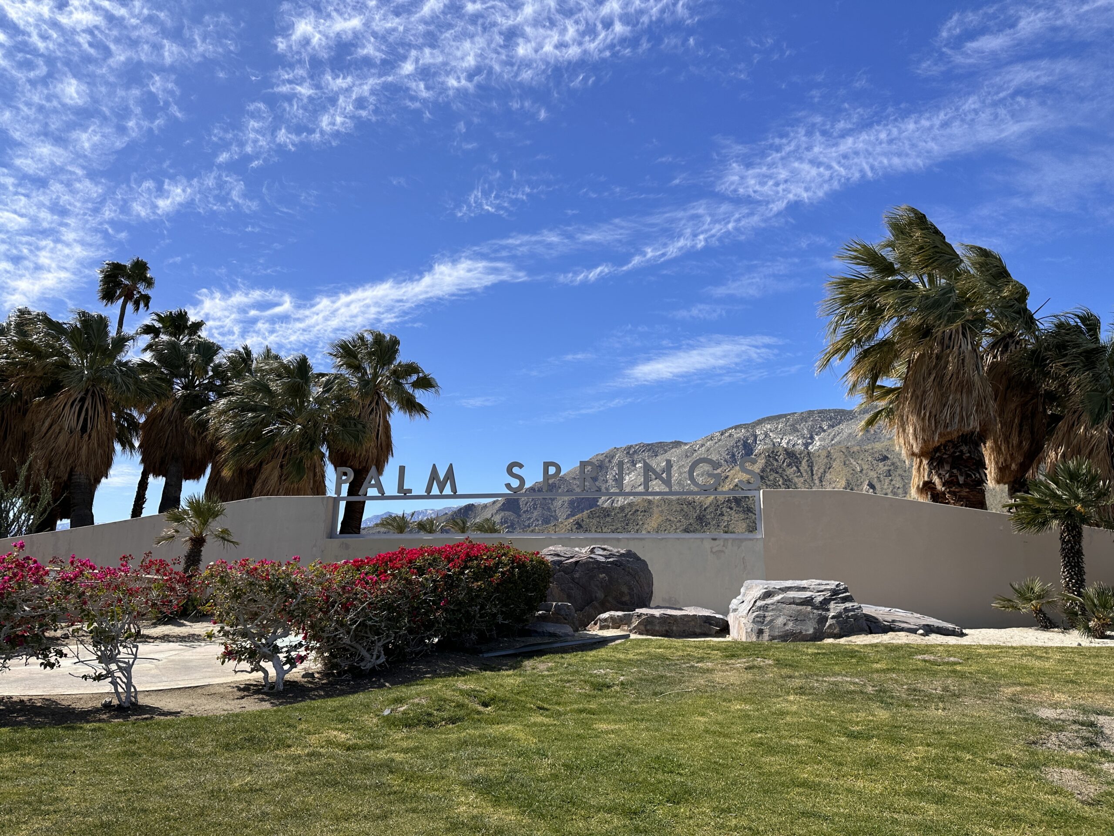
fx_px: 772
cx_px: 557
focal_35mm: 24
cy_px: 418
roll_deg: +0.1
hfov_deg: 71.6
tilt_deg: +13.3
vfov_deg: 56.8
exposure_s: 1/4762
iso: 80
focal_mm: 6.86
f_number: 1.78
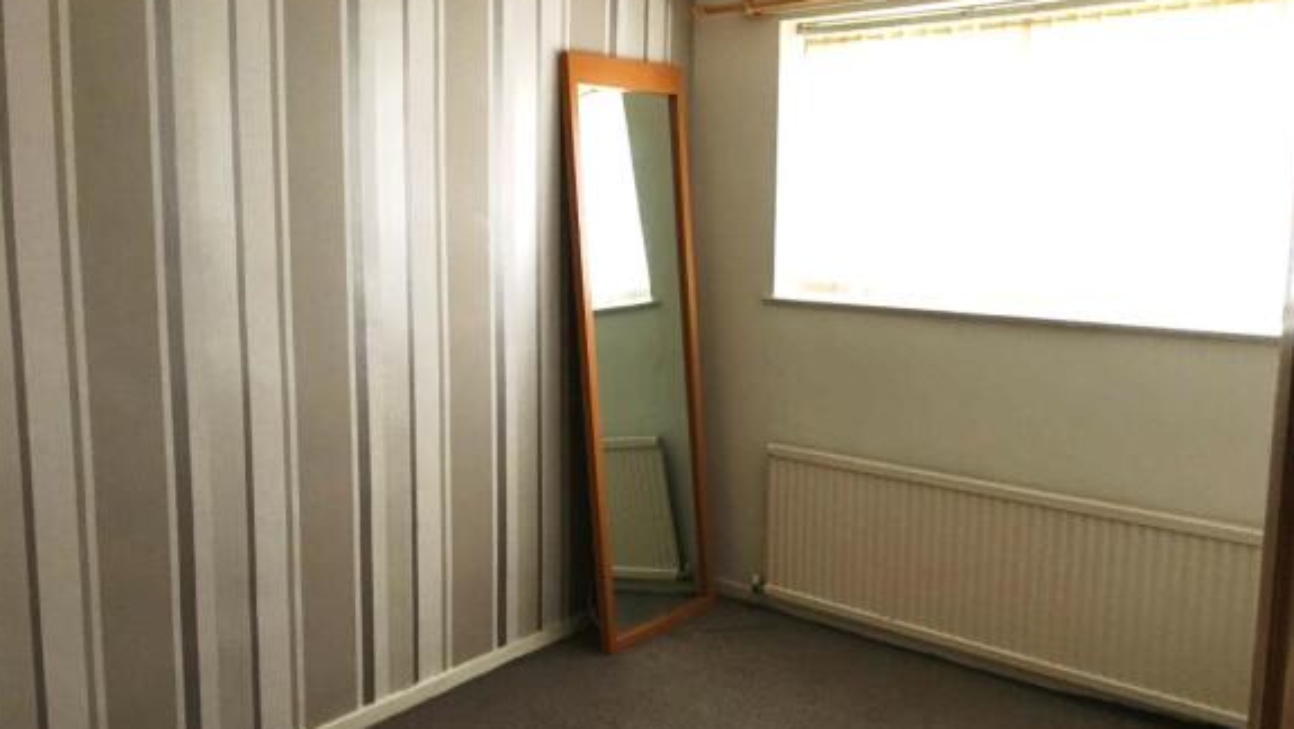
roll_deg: +1.2
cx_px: 642
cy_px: 352
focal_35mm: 32
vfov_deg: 36.7
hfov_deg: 61.0
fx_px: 1098
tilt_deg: -7.3
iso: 160
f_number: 2.2
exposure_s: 1/33
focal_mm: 4.15
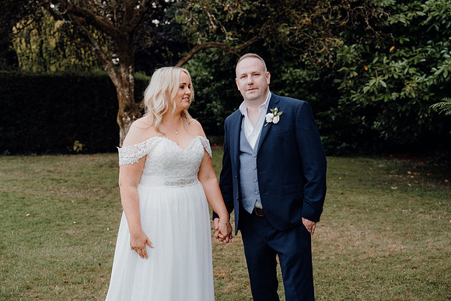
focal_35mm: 45
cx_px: 226
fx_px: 564
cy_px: 150
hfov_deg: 43.6
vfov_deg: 29.9
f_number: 3.5
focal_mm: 45
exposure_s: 1/160
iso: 2500
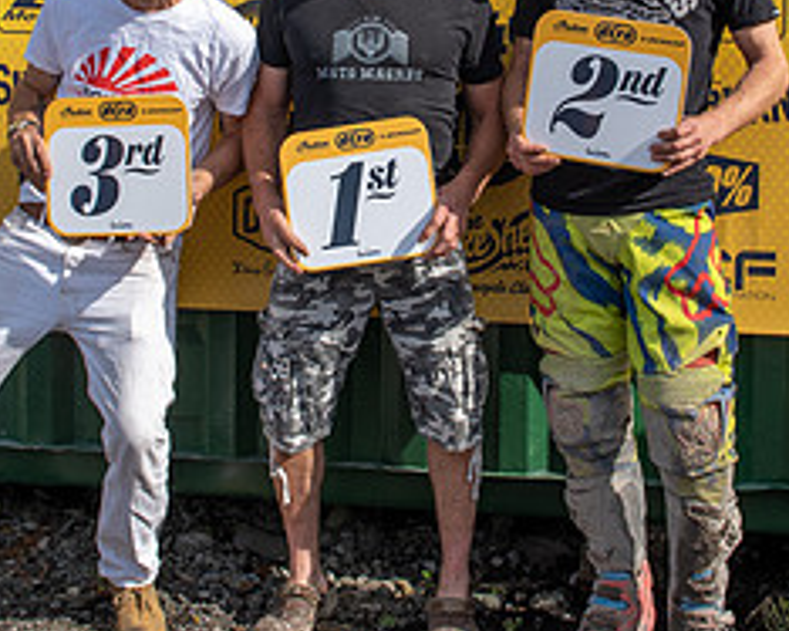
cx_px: 410
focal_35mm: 73
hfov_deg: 26.1
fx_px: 1704
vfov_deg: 20.6
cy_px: 88
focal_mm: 27
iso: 200
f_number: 6.3
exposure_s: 1/400
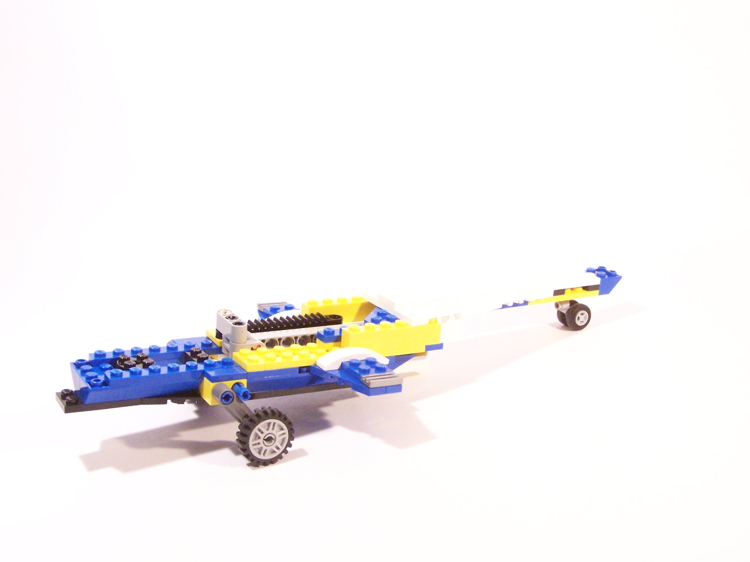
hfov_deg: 43.9
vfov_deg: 33.6
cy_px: 281
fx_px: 932
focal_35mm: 43
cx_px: 375
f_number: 3.6
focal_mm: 7.1
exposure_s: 1/20
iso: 400
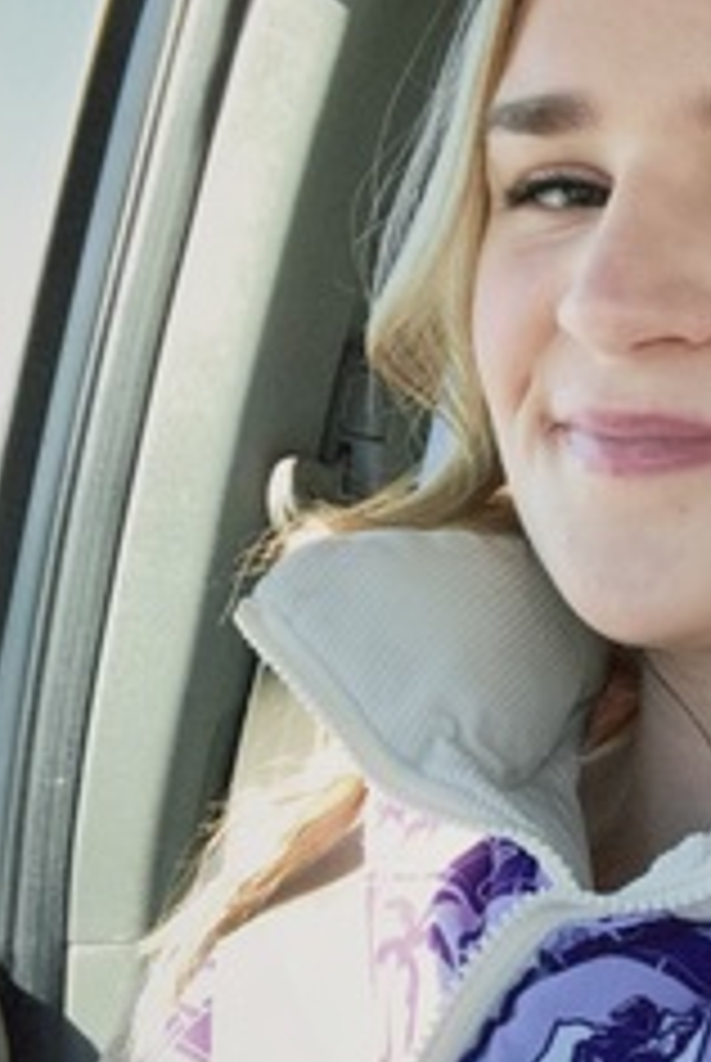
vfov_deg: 36.0
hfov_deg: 23.7
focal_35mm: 55
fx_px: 1624
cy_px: 648
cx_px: 695
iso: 20
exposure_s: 1/156
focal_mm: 2.69
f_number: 1.9
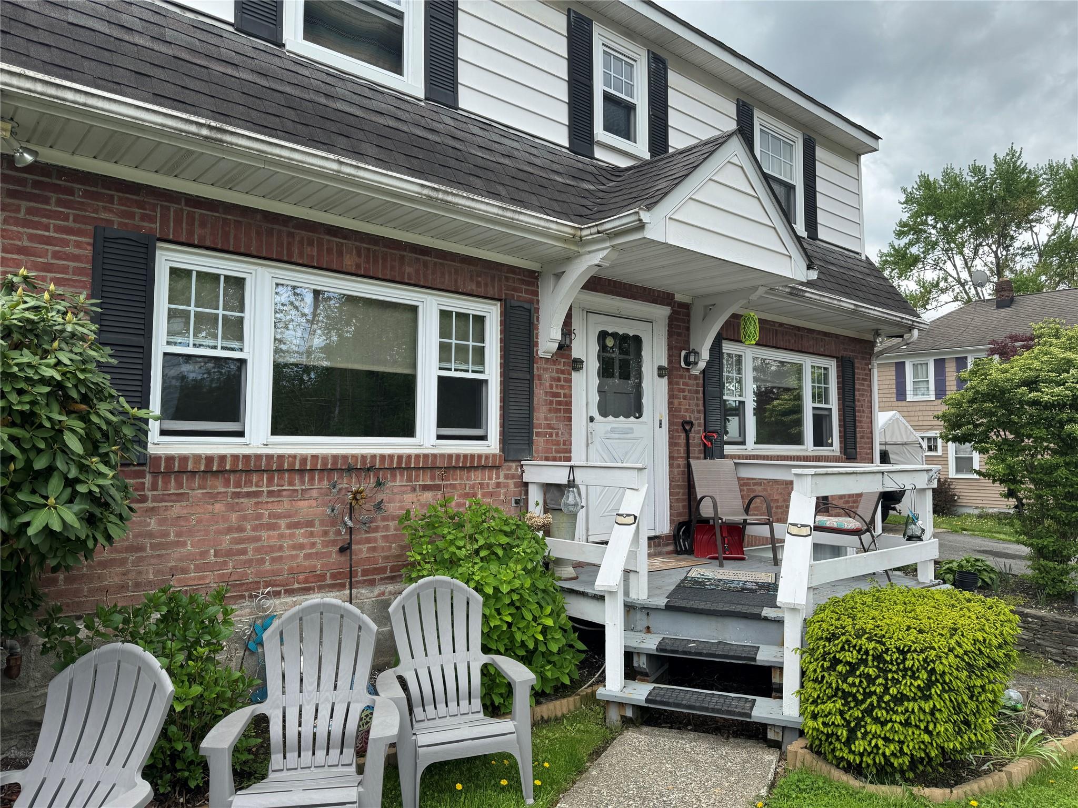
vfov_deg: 56.8
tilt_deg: +3.6
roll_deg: -1.2
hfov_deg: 71.6
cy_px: 404
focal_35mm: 24
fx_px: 747
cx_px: 539
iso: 80
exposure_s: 1/1395
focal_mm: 6.76
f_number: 1.78
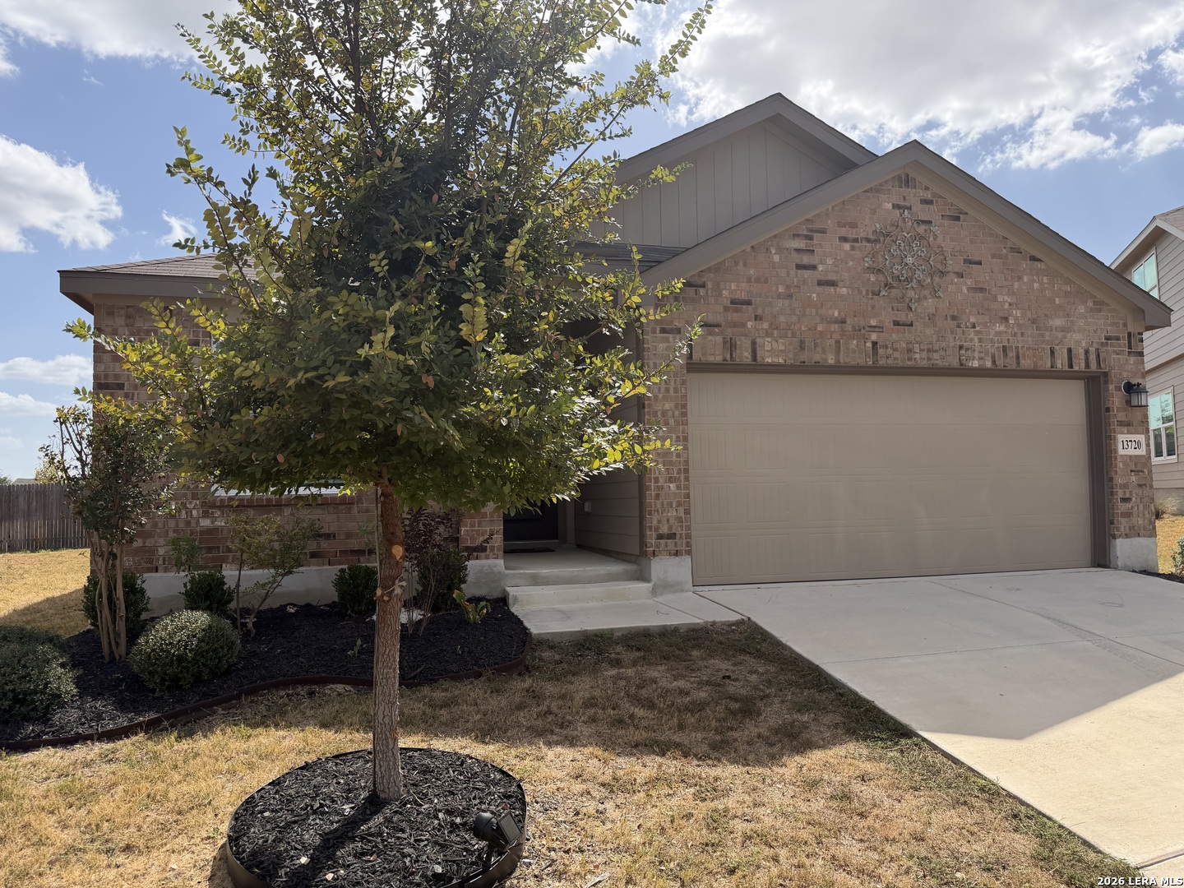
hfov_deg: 71.6
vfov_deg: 56.8
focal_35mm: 24
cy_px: 444
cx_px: 592
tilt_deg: +6.2
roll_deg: +2.0
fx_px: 821
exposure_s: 1/4975
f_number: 1.78
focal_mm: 6.76
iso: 100
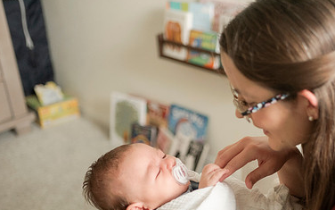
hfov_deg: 36.0
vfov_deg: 23.2
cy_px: 168
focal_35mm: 55
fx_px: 502
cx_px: 254
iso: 800
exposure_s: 1/160
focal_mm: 35
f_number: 1.8
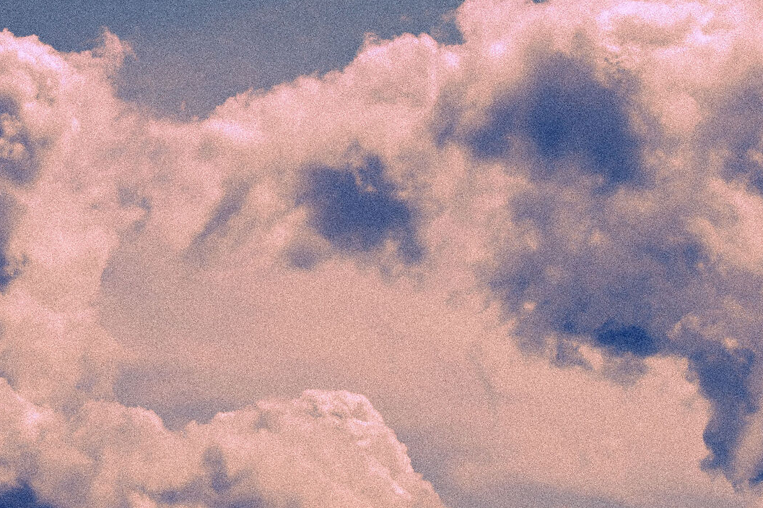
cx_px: 48
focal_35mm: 109
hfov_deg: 18.4
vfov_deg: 12.5
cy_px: 142
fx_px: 2308
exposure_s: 1/250
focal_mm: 48
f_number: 13
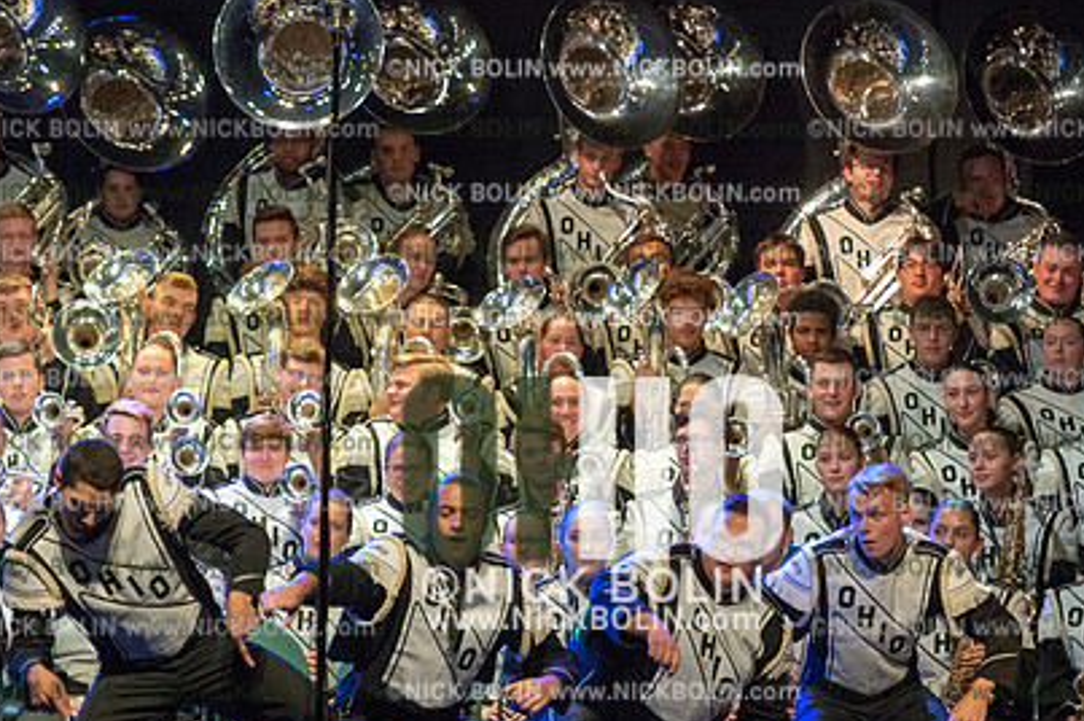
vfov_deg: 4.5
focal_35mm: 302
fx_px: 9086
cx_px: 592
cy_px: 503
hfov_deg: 6.8
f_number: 5.6
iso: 8000
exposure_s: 1/400
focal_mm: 210
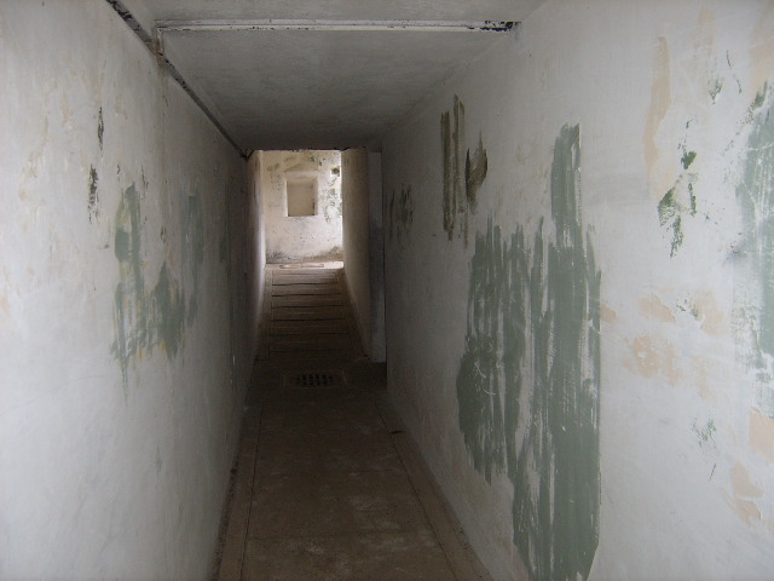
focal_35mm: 35
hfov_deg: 52.6
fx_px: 783
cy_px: 290
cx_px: 387
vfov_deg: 40.7
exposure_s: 1/30
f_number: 2.8
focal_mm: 5.8
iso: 69
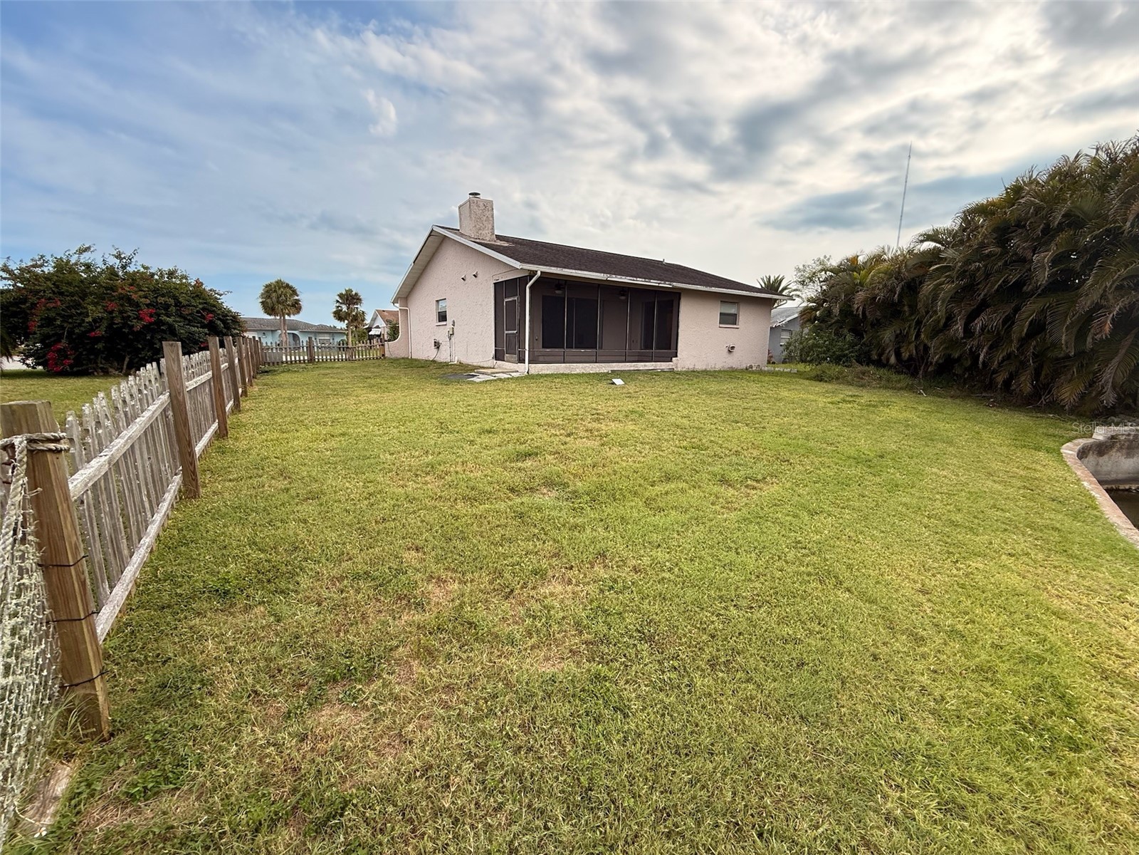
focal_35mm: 14
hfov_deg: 102.1
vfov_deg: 85.7
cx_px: 570
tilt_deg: -10.2
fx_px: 461
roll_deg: -0.3
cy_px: 428
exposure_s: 1/1087
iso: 64
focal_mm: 2.22
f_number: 2.2
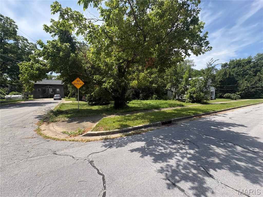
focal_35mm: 14
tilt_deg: -5.2
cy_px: 98
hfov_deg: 102.1
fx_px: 106
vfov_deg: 85.7
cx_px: 132
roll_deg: +0.8
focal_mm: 2.22
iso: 40
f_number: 2.2
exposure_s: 1/561
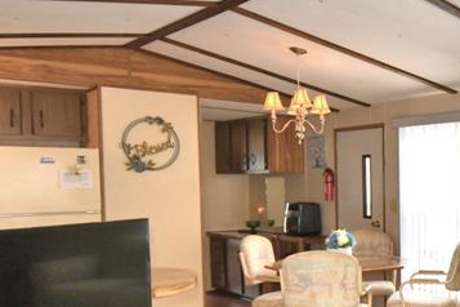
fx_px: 549
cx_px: 475
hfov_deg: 39.3
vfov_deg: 30.9
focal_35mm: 43
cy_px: 209
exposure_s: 1/80
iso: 100
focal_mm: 10
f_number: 4.5
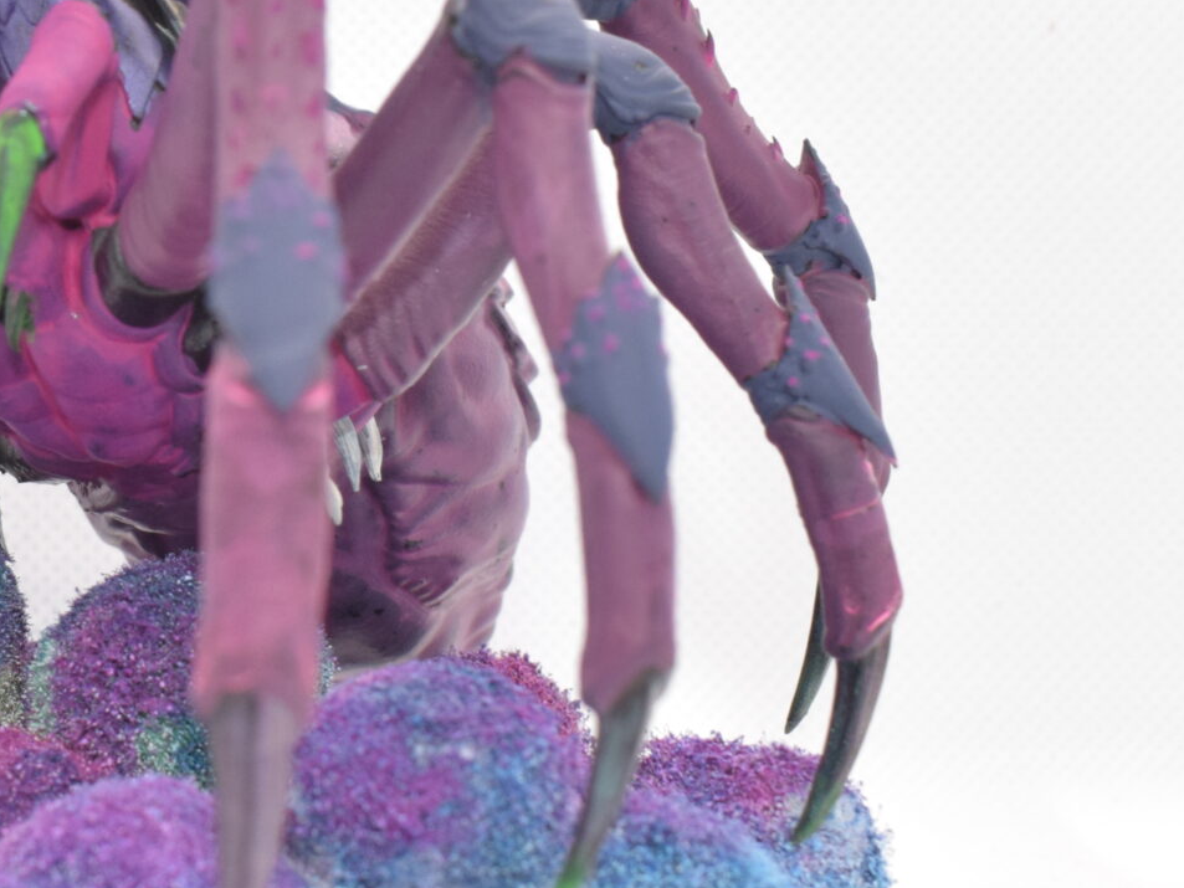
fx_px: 3181
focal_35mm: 93
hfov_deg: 20.5
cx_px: 55
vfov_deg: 15.9
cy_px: 273
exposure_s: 1/125
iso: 800
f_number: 8
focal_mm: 24
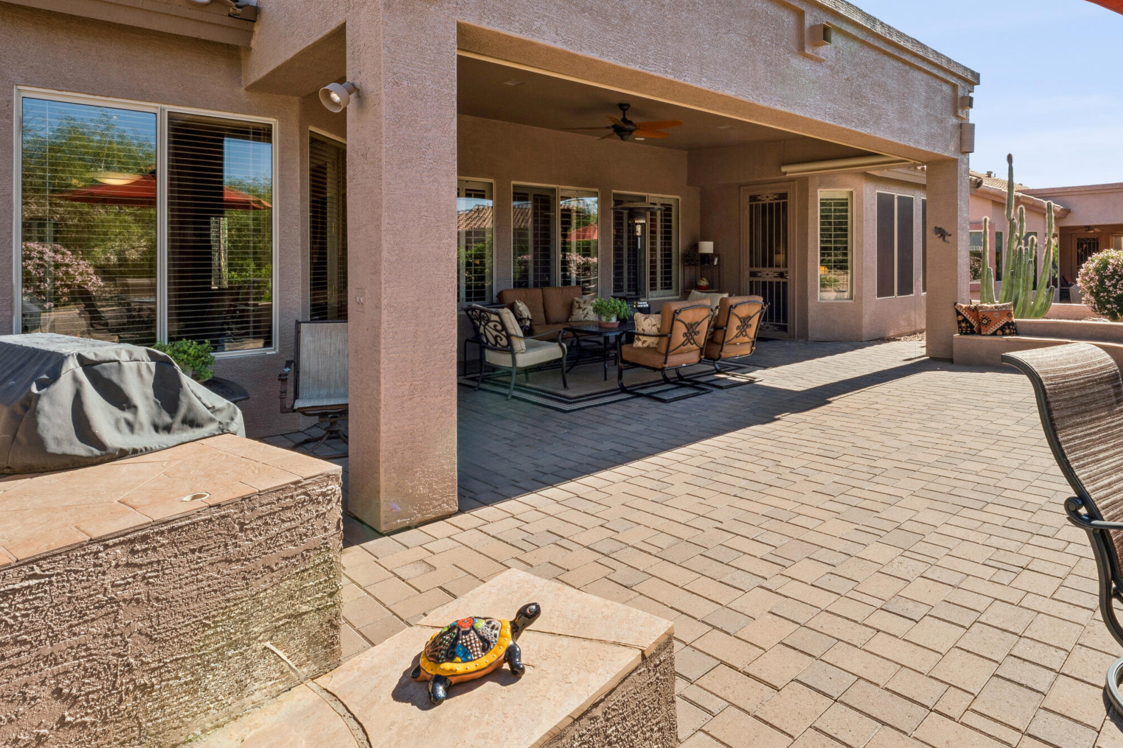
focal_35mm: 21
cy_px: 246
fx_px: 655
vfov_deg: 58.1
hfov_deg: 80.8
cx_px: 638
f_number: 22
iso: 100
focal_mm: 14
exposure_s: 1/15
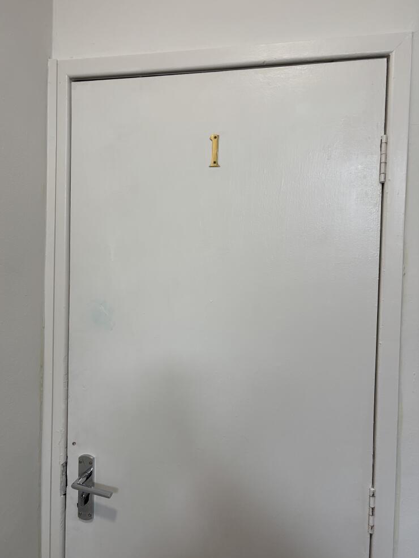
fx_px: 436
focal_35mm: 27
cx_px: 204
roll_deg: -1.7
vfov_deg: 65.3
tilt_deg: -1.2
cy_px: 285
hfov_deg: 51.4
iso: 80
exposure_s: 1/100
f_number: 1.6
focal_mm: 5.96
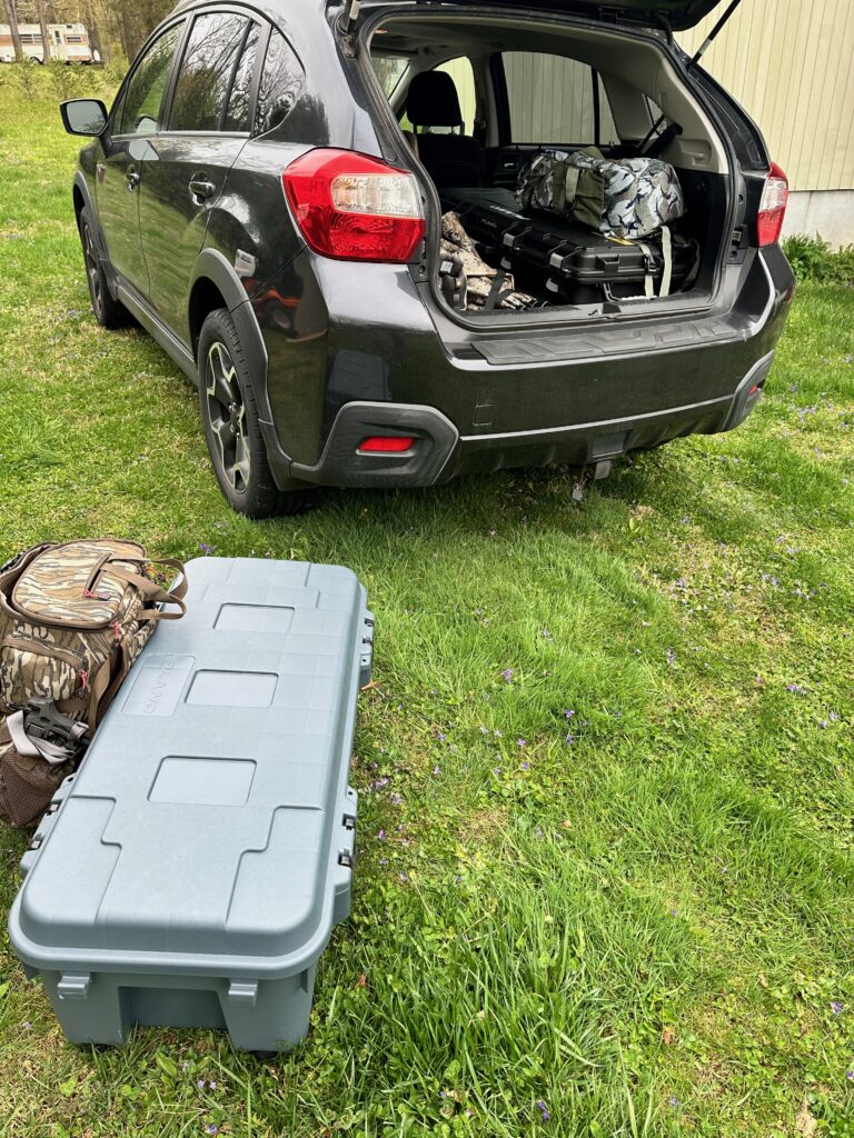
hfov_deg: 56.8
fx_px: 789
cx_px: 427
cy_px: 569
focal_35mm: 24
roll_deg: +1.0
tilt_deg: -29.4
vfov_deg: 71.6
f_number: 1.78
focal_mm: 6.86
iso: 80
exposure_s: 1/373
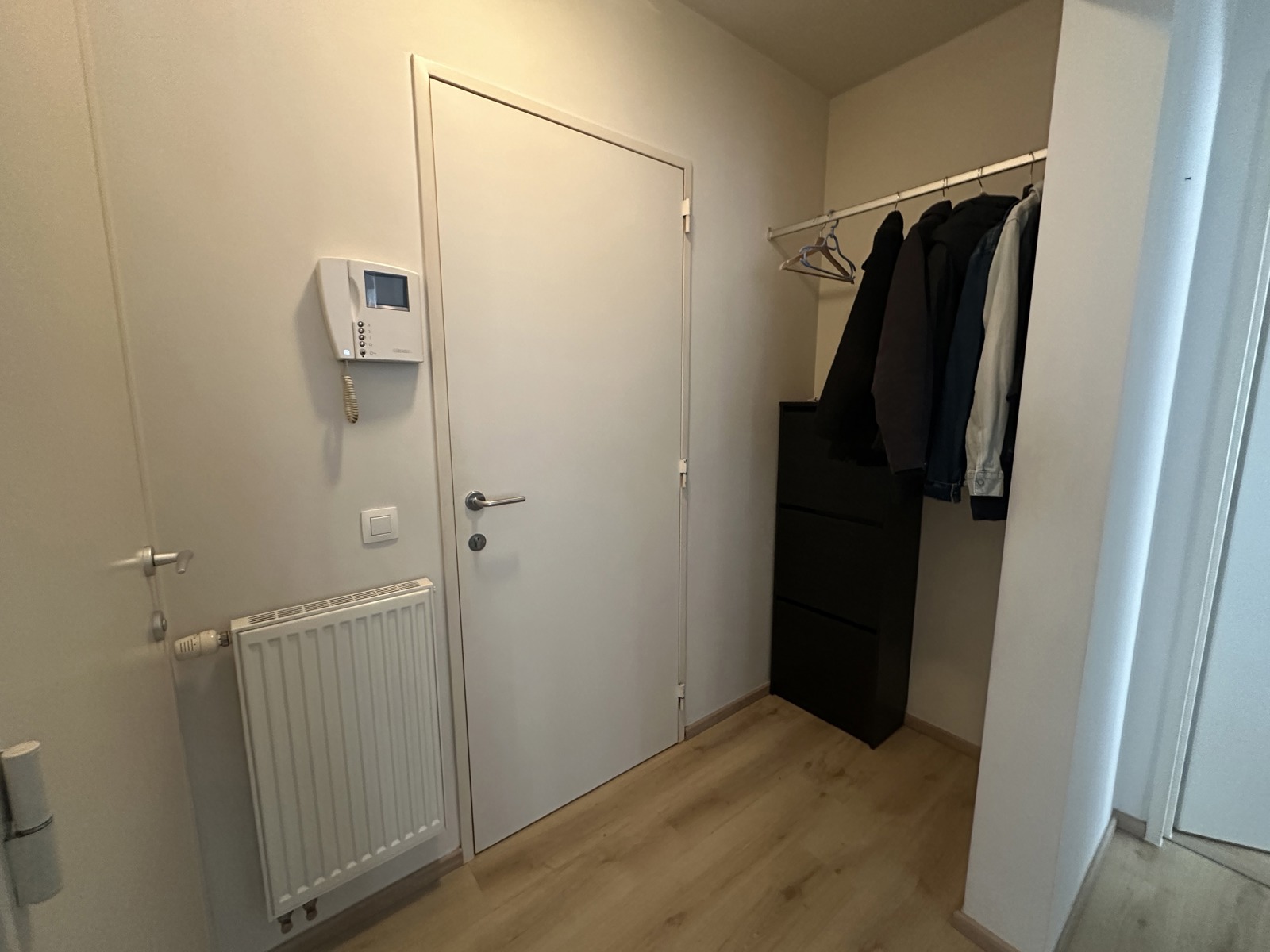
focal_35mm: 14
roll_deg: -0.3
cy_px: 476
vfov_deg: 85.7
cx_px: 635
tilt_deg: -8.5
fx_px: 514
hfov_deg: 102.1
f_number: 2.2
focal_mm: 2.22
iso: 800
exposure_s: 1/50
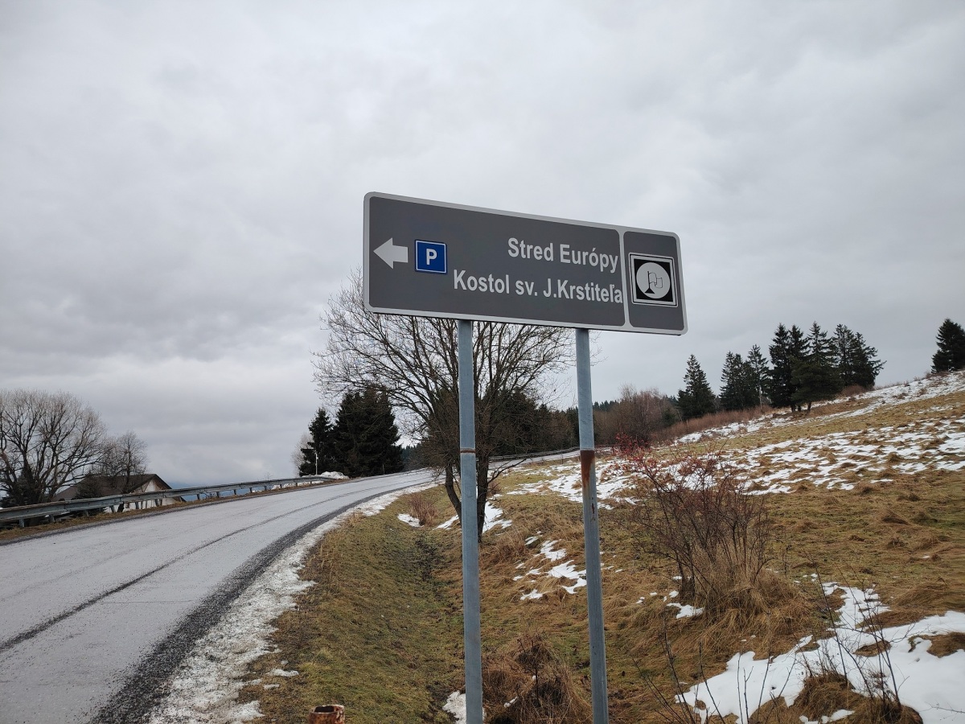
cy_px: 362
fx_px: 669
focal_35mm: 24
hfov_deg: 71.6
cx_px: 482
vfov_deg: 56.8
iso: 734
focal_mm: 5.25
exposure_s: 1/900
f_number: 1.75
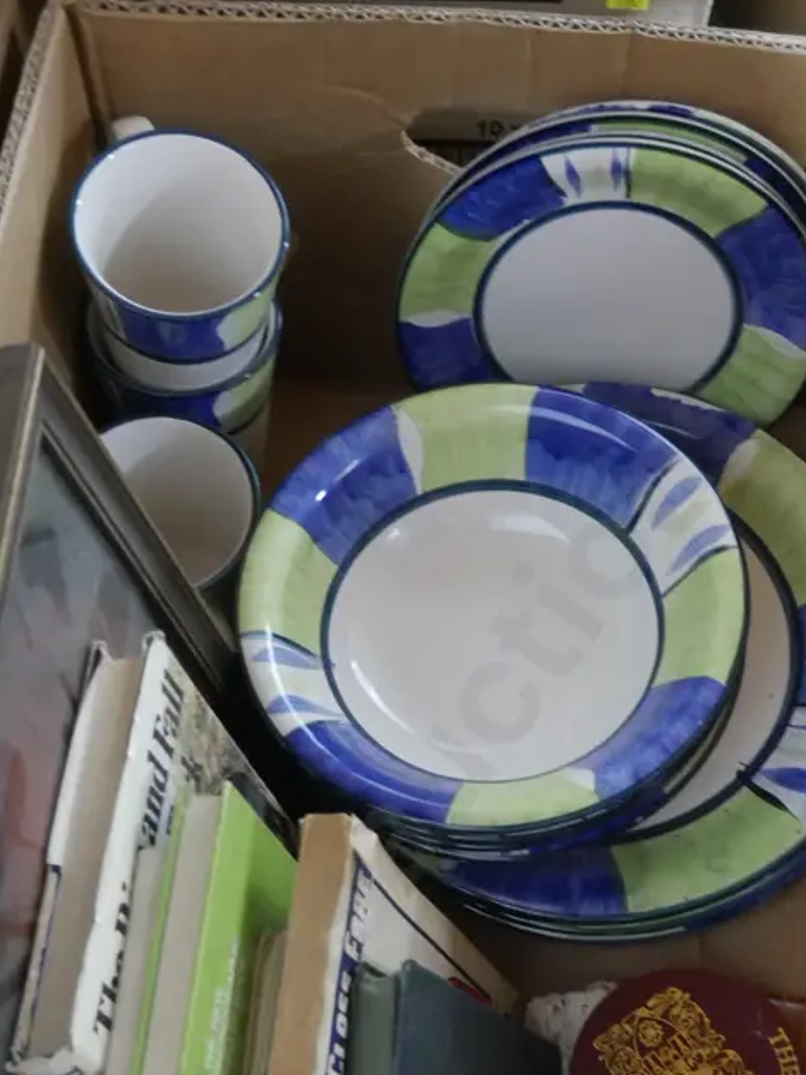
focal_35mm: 49
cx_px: 454
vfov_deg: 38.2
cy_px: 761
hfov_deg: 29.6
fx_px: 1522
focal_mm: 15
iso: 3200
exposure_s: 1/25
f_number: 3.6
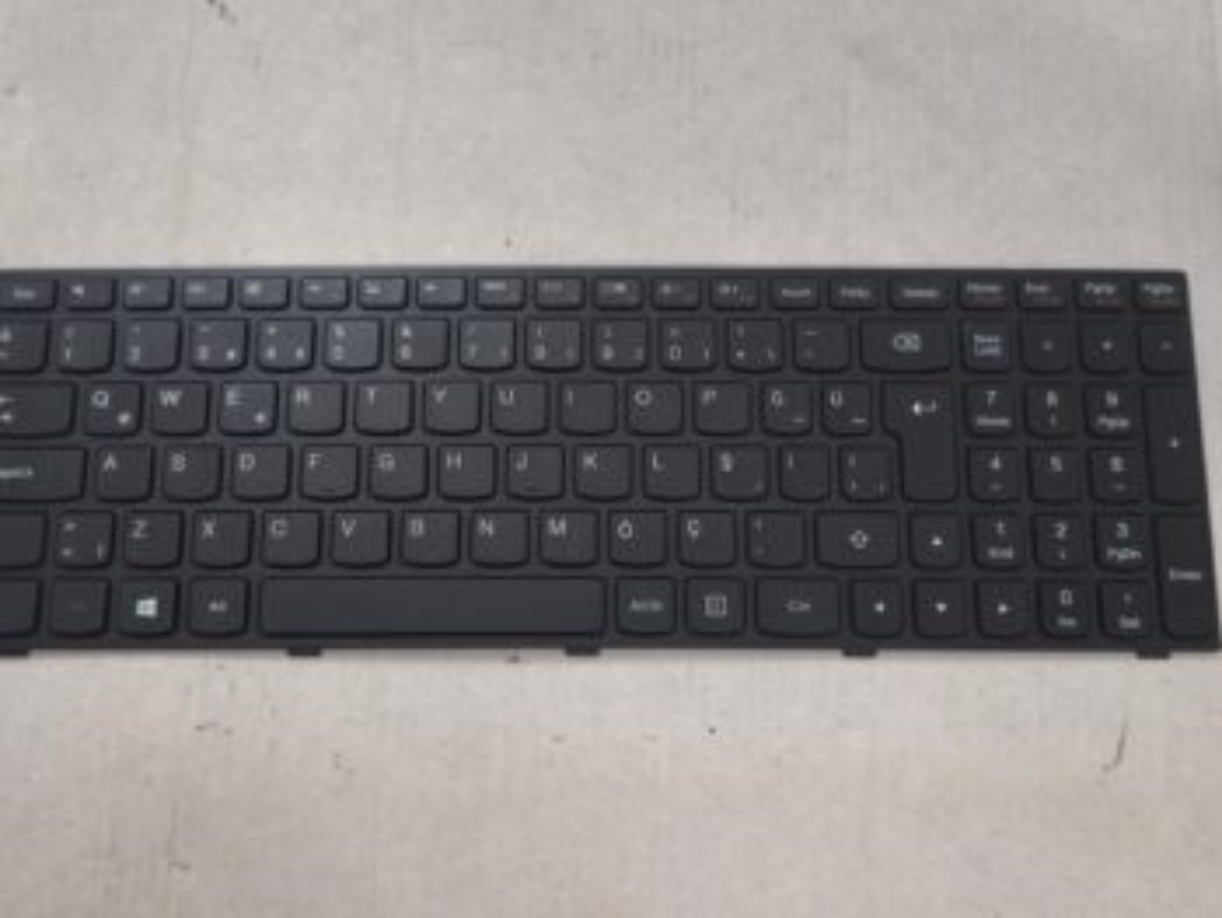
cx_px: 611
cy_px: 459
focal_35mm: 35
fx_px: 1236
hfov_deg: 52.6
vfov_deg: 40.7
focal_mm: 6.57
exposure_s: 1/50
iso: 640
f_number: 1.6
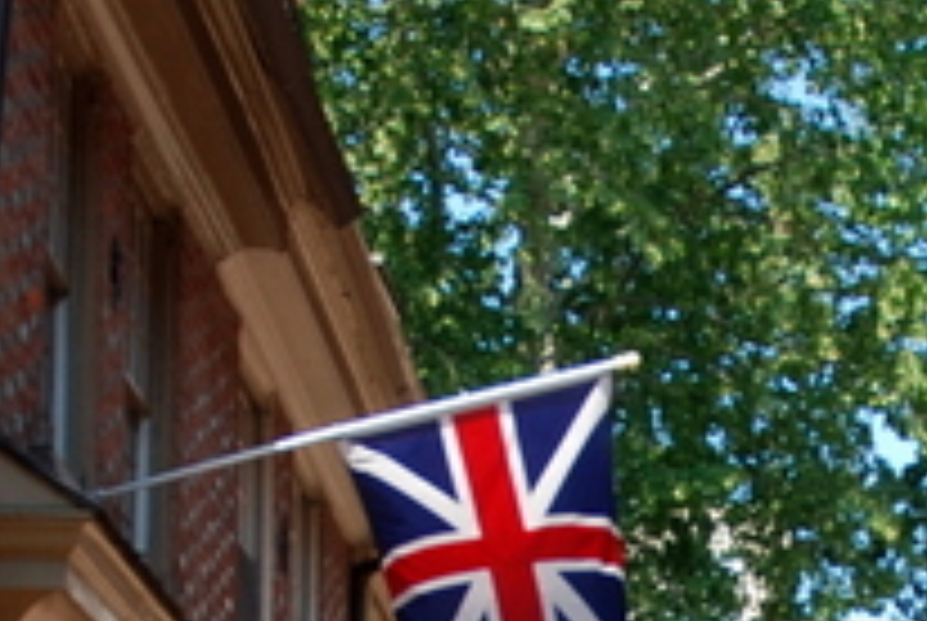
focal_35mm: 134
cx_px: 860
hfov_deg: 15.1
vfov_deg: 9.9
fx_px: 3455
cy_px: 968
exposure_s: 1/160
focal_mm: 18
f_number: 6.3
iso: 100
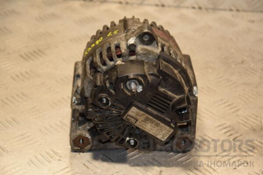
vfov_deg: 12.2
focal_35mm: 112
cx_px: 132
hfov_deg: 18.2
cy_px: 88
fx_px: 822
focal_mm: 75
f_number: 5.3
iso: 800
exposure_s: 1/125
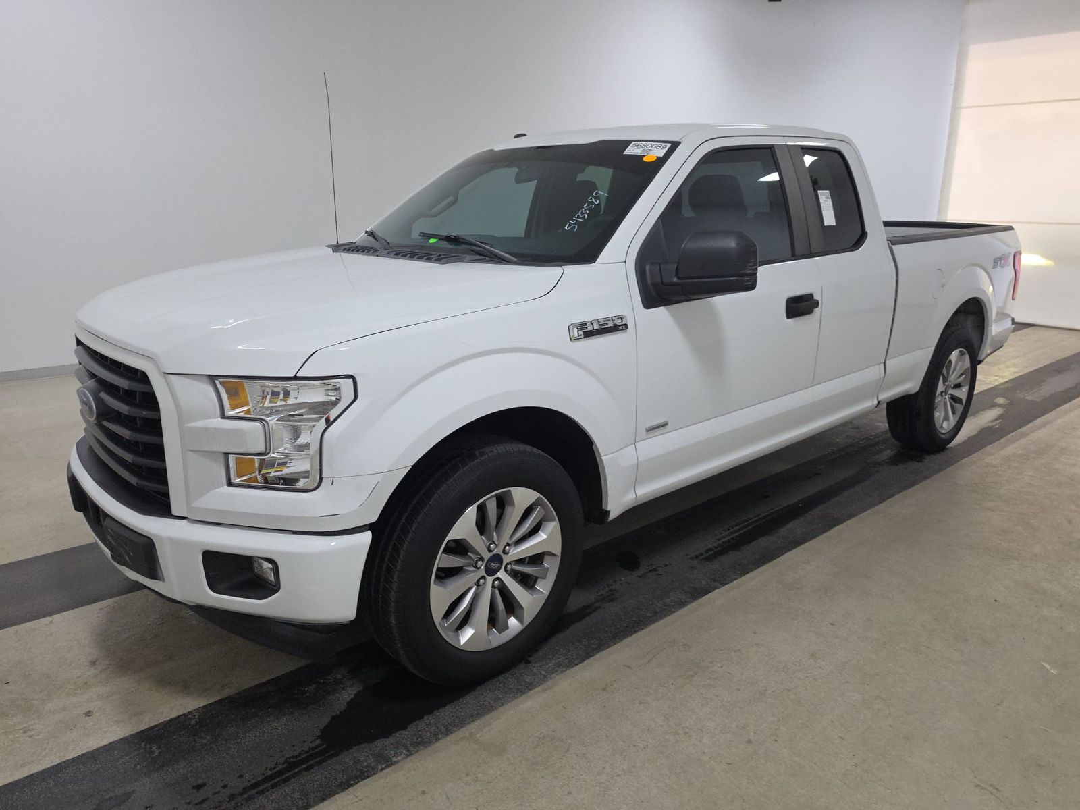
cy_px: 405
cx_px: 540
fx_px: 718
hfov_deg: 73.9
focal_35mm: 23
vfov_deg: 58.9
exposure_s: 1/100
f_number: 1.4
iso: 262
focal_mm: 6.5
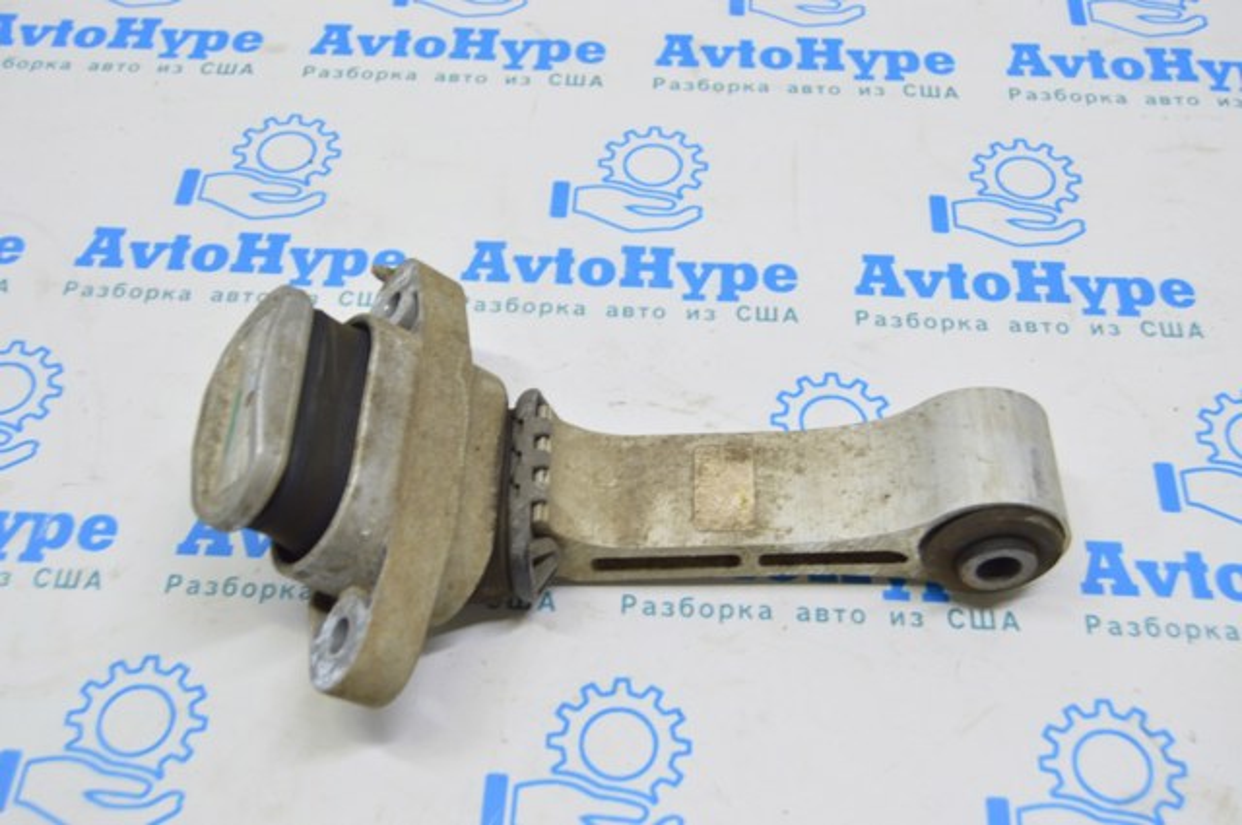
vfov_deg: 31.8
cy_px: 412
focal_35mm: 42
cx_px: 621
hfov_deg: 46.5
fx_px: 1447
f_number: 5.6
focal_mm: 28
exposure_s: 1/20
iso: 400
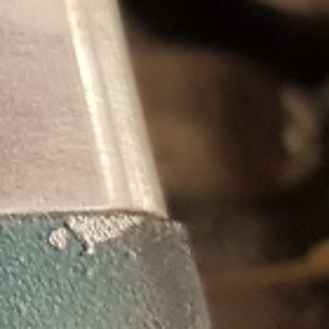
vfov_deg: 8.8
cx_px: -392
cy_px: 216
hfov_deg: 8.2
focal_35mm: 199
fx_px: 2140
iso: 125
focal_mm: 4.2
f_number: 1.7
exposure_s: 1/50
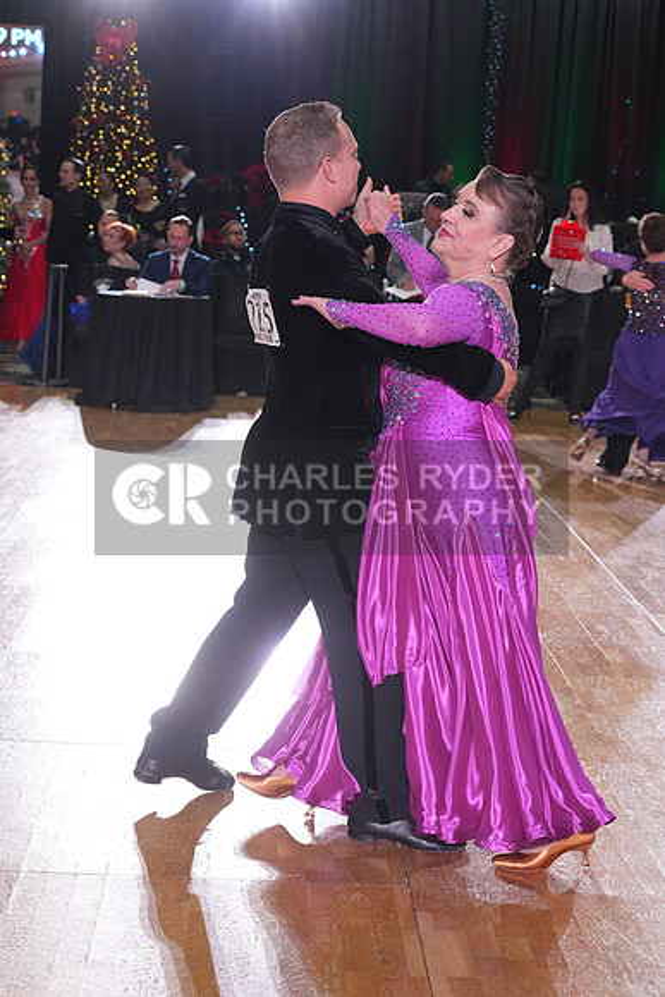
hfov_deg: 18.4
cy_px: 498
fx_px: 2049
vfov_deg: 27.3
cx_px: 332
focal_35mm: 74
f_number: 7.1
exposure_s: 1/200
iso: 3200
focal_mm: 74
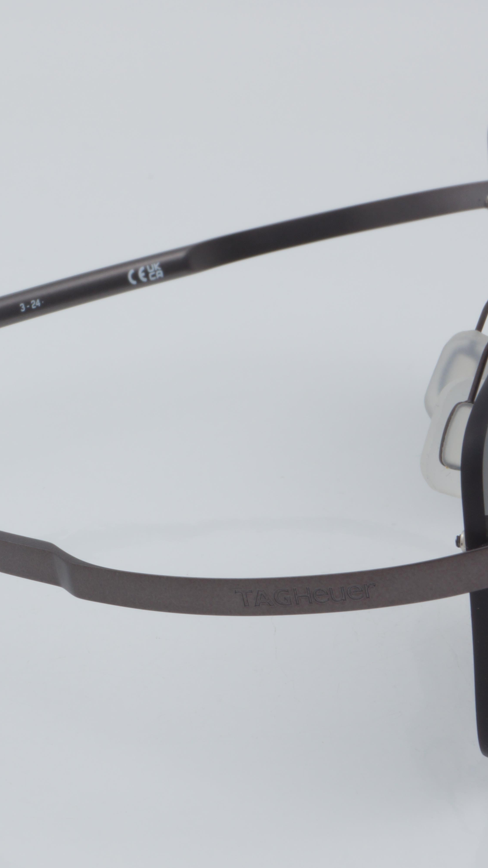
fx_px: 2986
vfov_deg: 16.5
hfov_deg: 9.3
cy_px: 434
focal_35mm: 130
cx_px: 38
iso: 100
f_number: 32
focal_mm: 55
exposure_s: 1/4
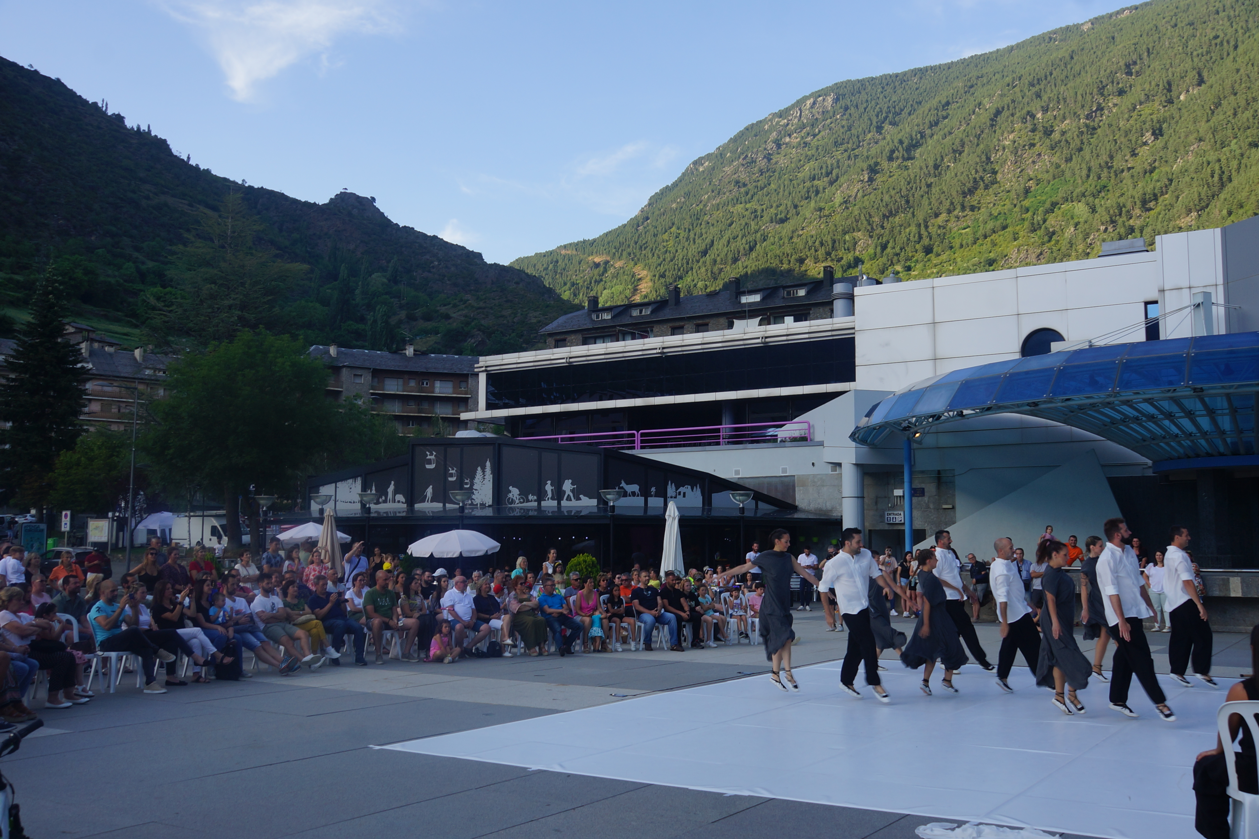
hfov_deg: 53.1
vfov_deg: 36.9
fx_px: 1259
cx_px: 630
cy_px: 420
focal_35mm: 36
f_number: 8
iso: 100
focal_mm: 24
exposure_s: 1/80
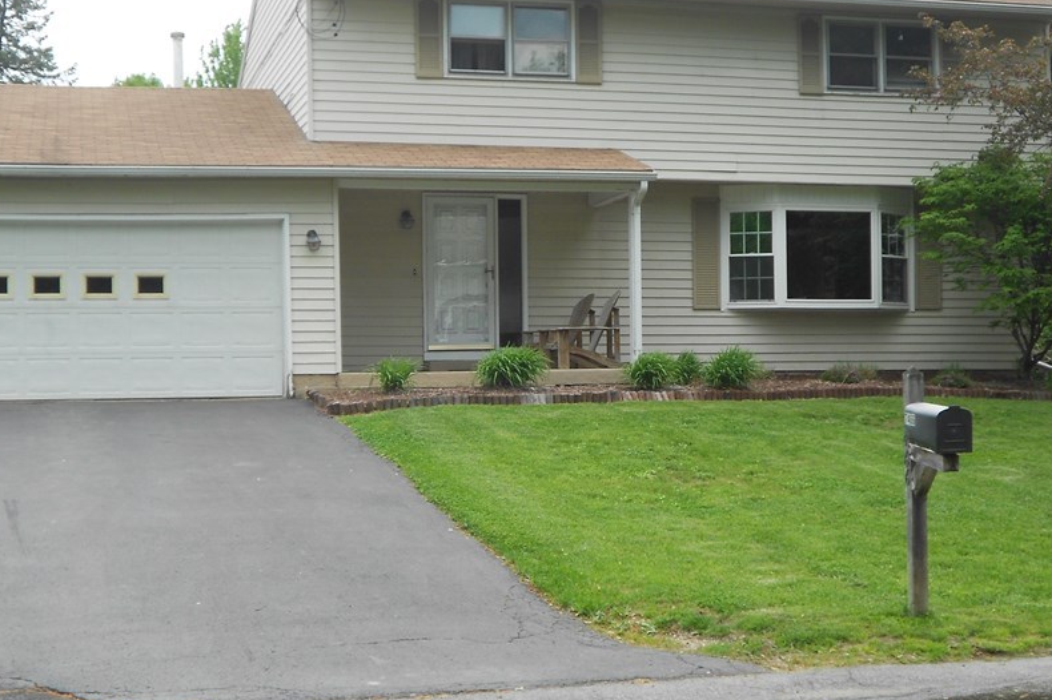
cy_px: 434
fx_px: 1694
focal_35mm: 58
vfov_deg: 23.3
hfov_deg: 34.5
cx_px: 474
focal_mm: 7.7
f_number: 4.2
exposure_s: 1/80
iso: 80
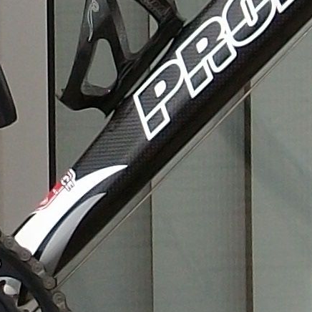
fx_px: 5812
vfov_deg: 3.1
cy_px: -77
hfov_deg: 3.1
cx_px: 81
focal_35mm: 570
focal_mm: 13.7
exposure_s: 1/645
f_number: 4.6
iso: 80
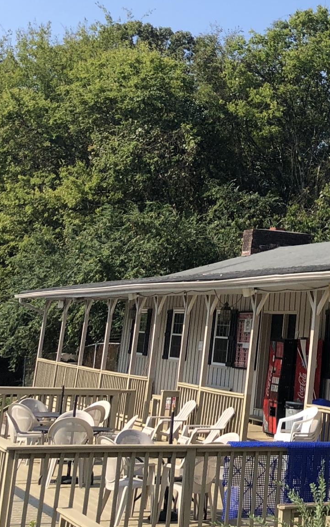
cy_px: 71
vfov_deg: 26.1
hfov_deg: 15.7
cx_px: 488
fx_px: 1107
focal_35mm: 77
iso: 20
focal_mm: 3.99
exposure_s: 1/1453
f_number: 1.8
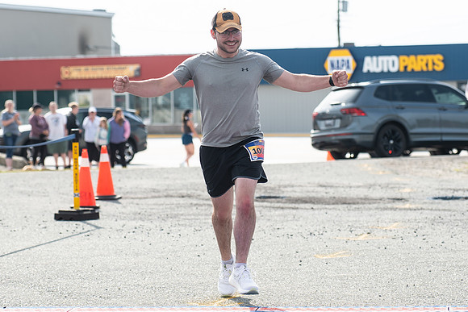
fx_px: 1858
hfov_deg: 14.4
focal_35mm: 143
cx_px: 234
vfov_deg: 9.6
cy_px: 105
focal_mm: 95
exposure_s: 1/1600
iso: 250
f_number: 4.5
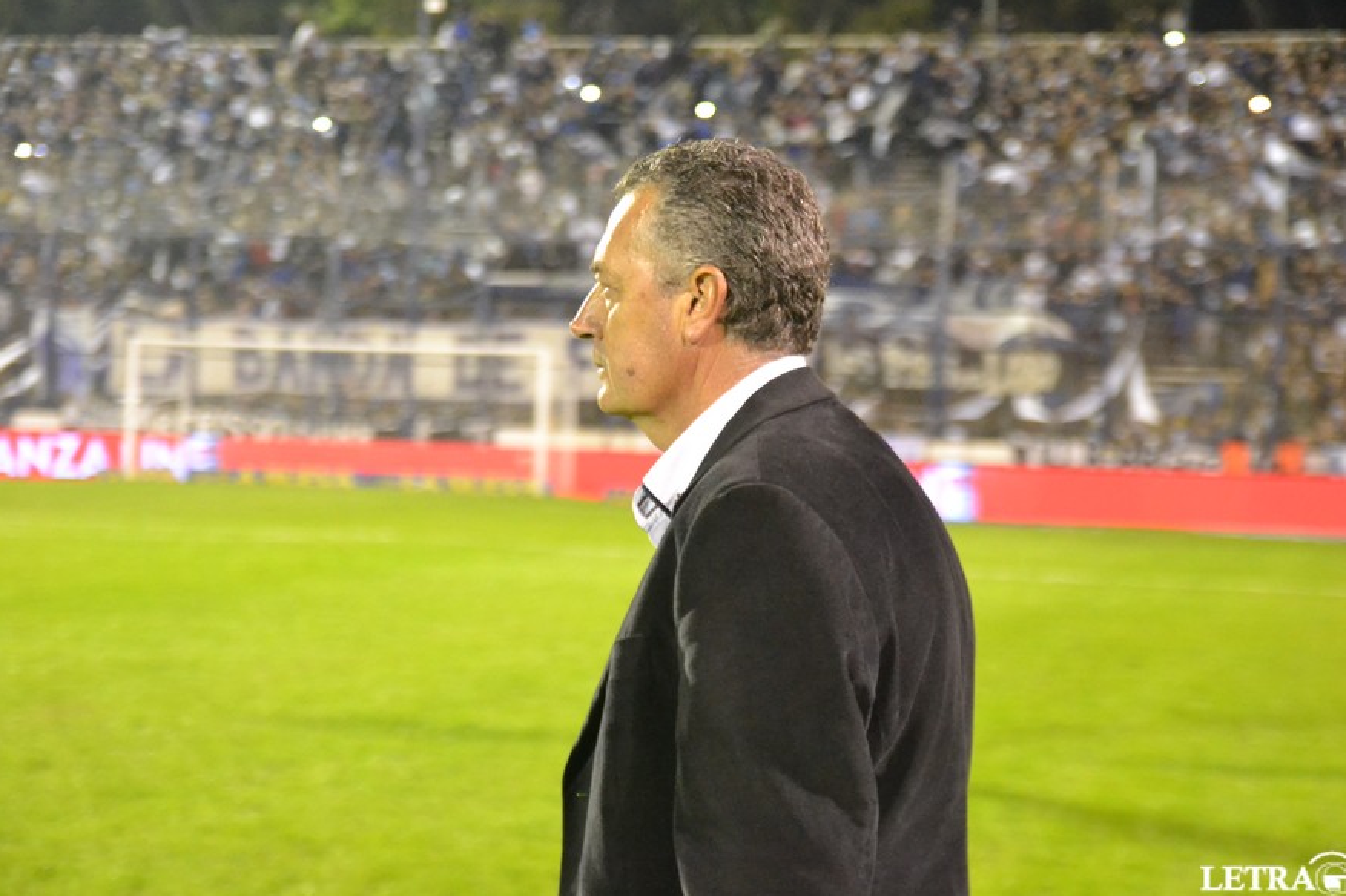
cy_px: 454
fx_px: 2878
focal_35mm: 77
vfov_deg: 17.7
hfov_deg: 26.3
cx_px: 686
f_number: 2.8
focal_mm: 50
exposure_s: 1/200
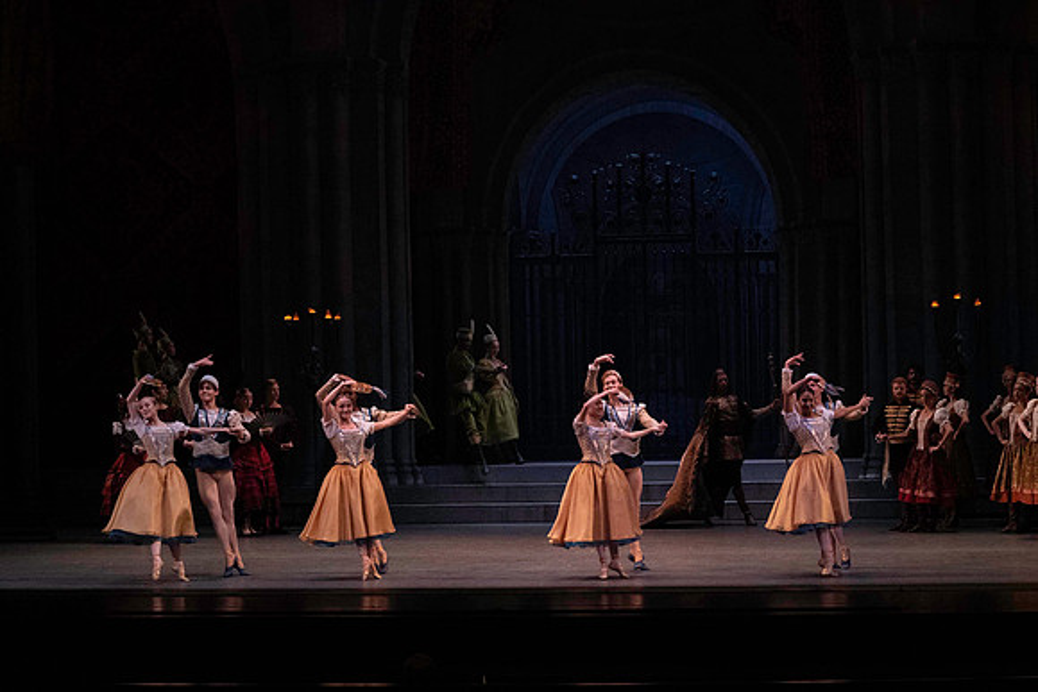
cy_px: 346
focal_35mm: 89
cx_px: 519
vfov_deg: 15.4
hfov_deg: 22.9
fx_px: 2567
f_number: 7.1
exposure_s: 1/400
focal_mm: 89
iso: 12800
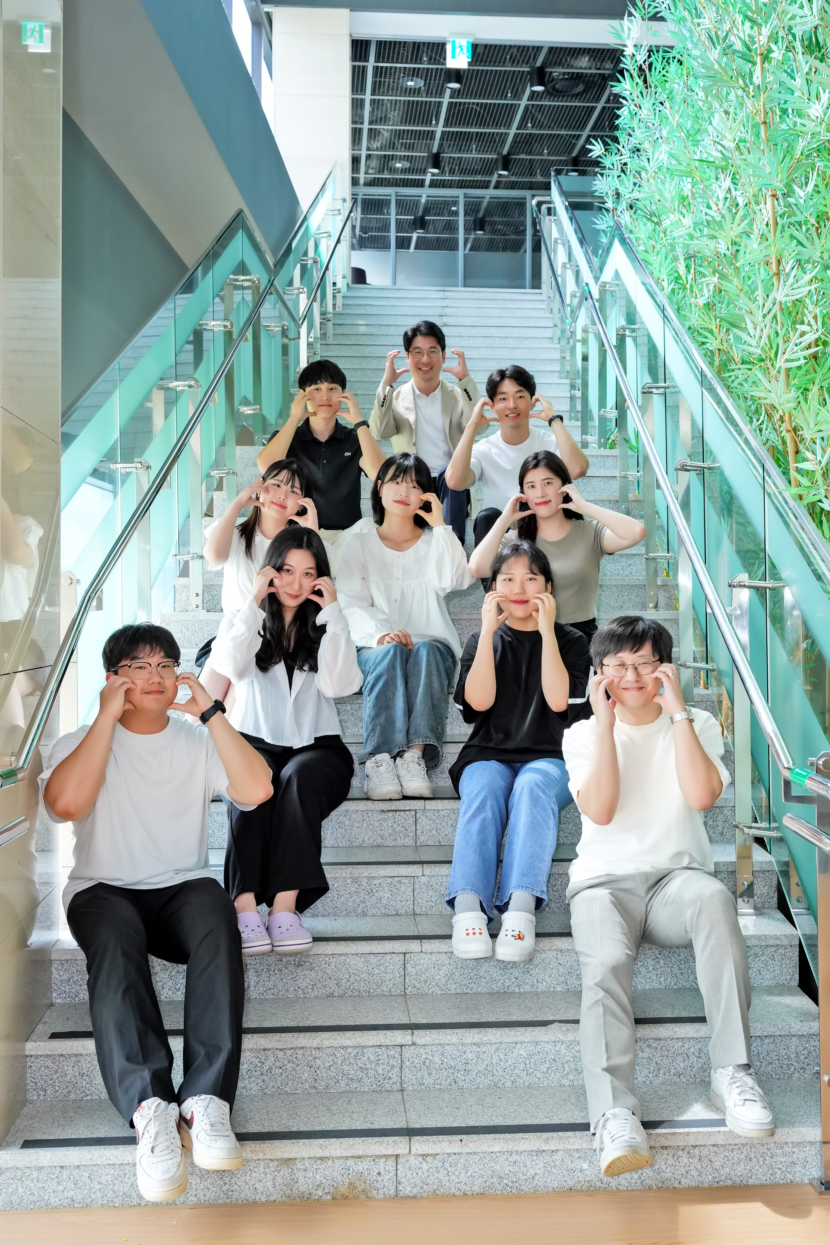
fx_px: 1269
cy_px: 622
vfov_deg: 52.3
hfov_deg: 36.2
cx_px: 415
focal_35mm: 37
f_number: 6.3
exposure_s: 1/200
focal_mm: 36.7
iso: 2500
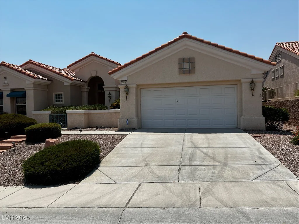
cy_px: 112
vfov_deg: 53.1
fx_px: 225
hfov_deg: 67.3
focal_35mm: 26
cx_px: 150
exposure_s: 1/8000
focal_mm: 5.7
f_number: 1.5
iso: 50
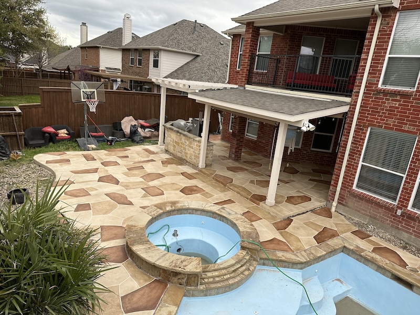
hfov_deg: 71.6
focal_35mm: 24
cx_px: 210
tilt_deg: -14.2
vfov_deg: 56.8
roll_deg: -6.6
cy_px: 158
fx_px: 291
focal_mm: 6.86
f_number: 1.78
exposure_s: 1/370
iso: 80
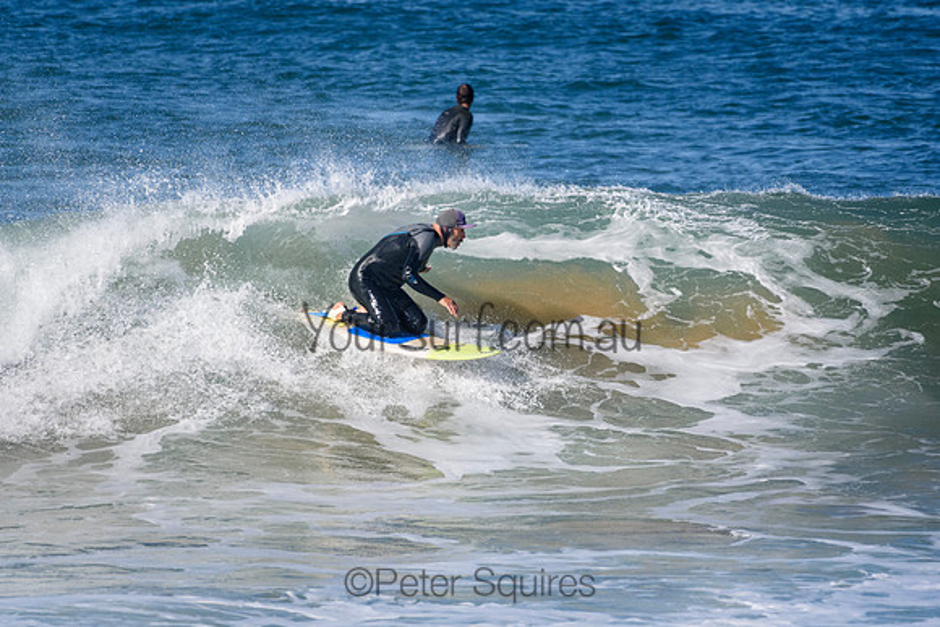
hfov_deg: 2.7
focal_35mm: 750
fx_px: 19590
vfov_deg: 1.8
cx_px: 470
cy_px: 314
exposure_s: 1/4000
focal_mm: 500
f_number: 5.6
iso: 560
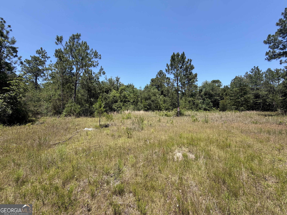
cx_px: 144
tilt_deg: +2.4
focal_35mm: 14
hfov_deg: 102.1
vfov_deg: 85.7
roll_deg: +0.3
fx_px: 116
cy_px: 108
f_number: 2.2
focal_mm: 2.22
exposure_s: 1/770
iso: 40
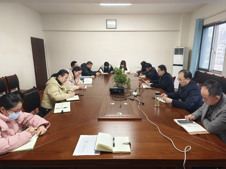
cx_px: 113
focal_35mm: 23
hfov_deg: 73.9
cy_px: 84
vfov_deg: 58.9
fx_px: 150
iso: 506
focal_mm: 5.5
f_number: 1.75
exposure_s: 1/100
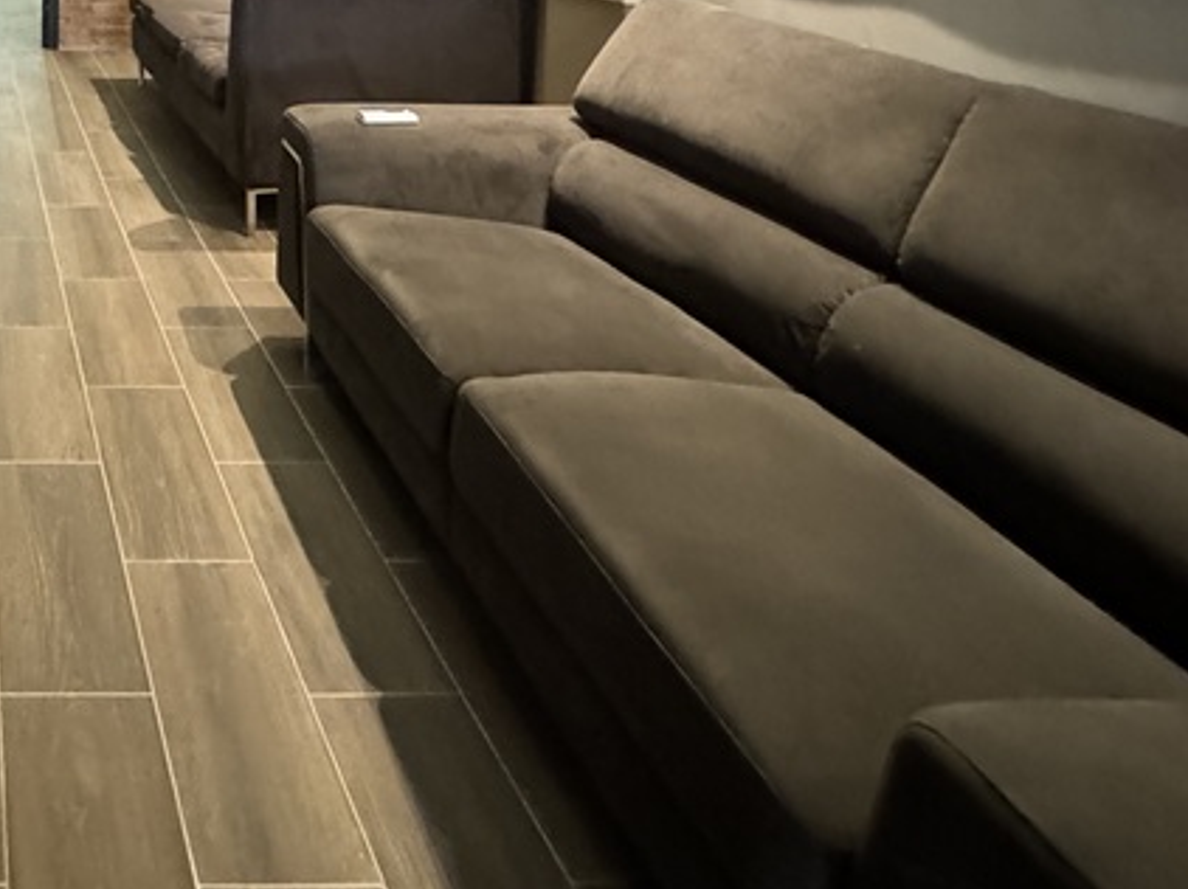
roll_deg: -0.7
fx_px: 1166
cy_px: -143
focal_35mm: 34
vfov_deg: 34.5
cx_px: -25
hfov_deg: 44.9
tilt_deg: -2.7
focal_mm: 2.22
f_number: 2.2
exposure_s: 1/50
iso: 1000
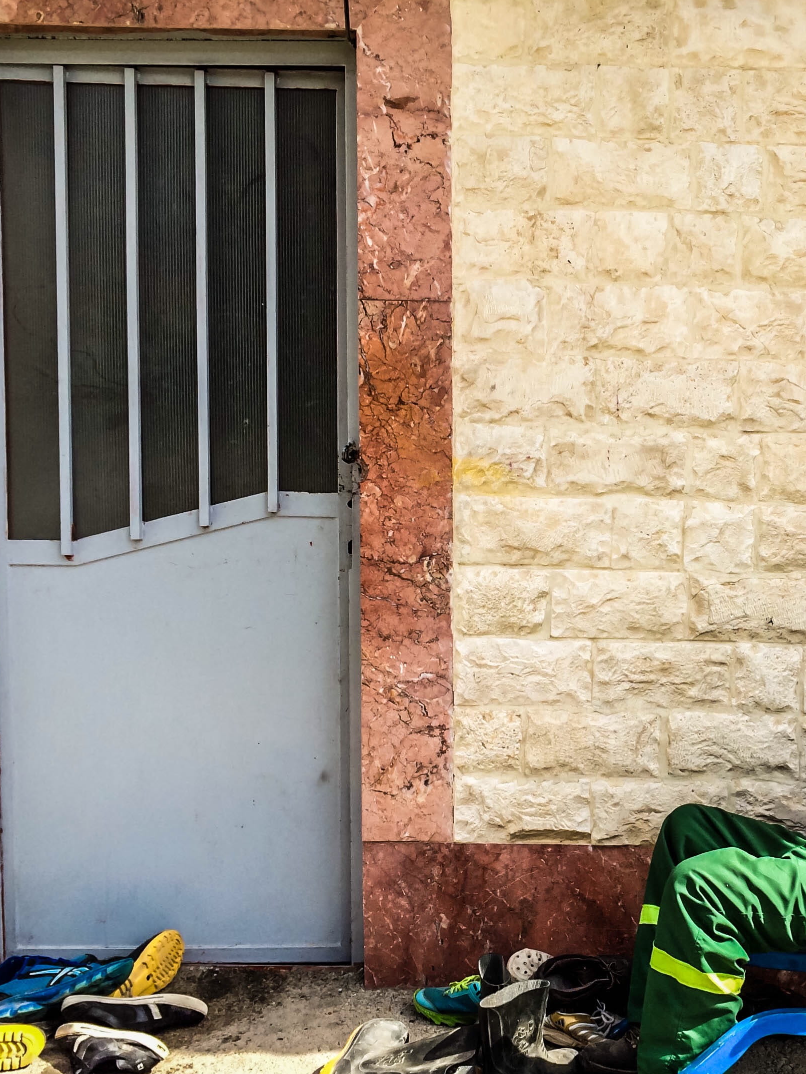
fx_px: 1366
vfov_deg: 42.9
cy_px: 593
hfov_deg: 31.7
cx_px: 690
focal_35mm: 44
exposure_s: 1/750
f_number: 2.2
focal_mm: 4.15
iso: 32
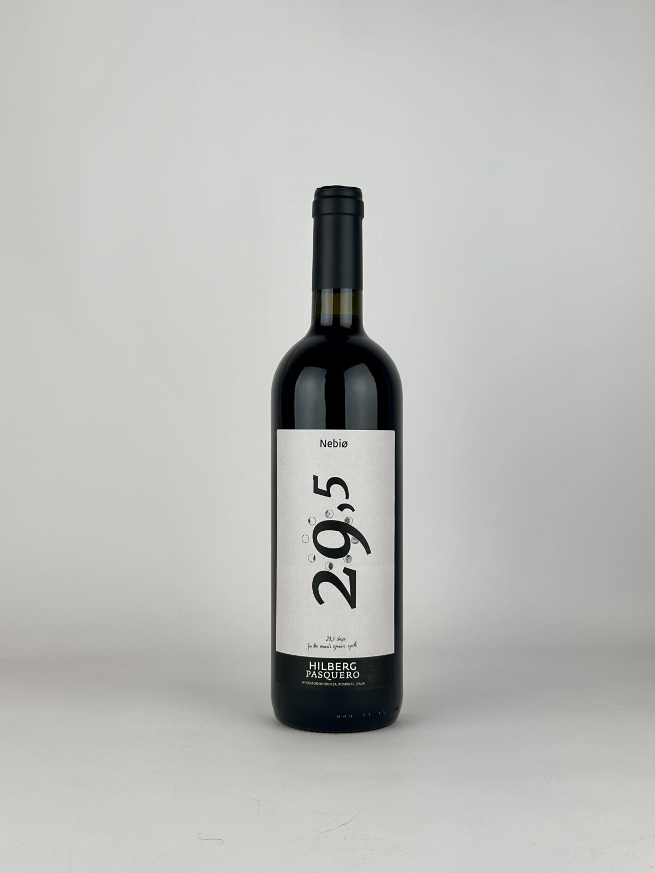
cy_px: 436
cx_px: 328
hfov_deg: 30.3
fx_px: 1211
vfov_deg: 39.7
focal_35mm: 48
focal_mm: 6.86
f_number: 1.78
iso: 80
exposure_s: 1/944
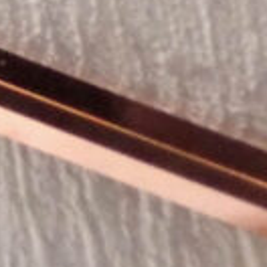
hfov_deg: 4.2
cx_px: -526
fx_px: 3517
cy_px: -494
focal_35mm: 403
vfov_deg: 4.2
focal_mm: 9.01
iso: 800
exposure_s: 1/80
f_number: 3.2
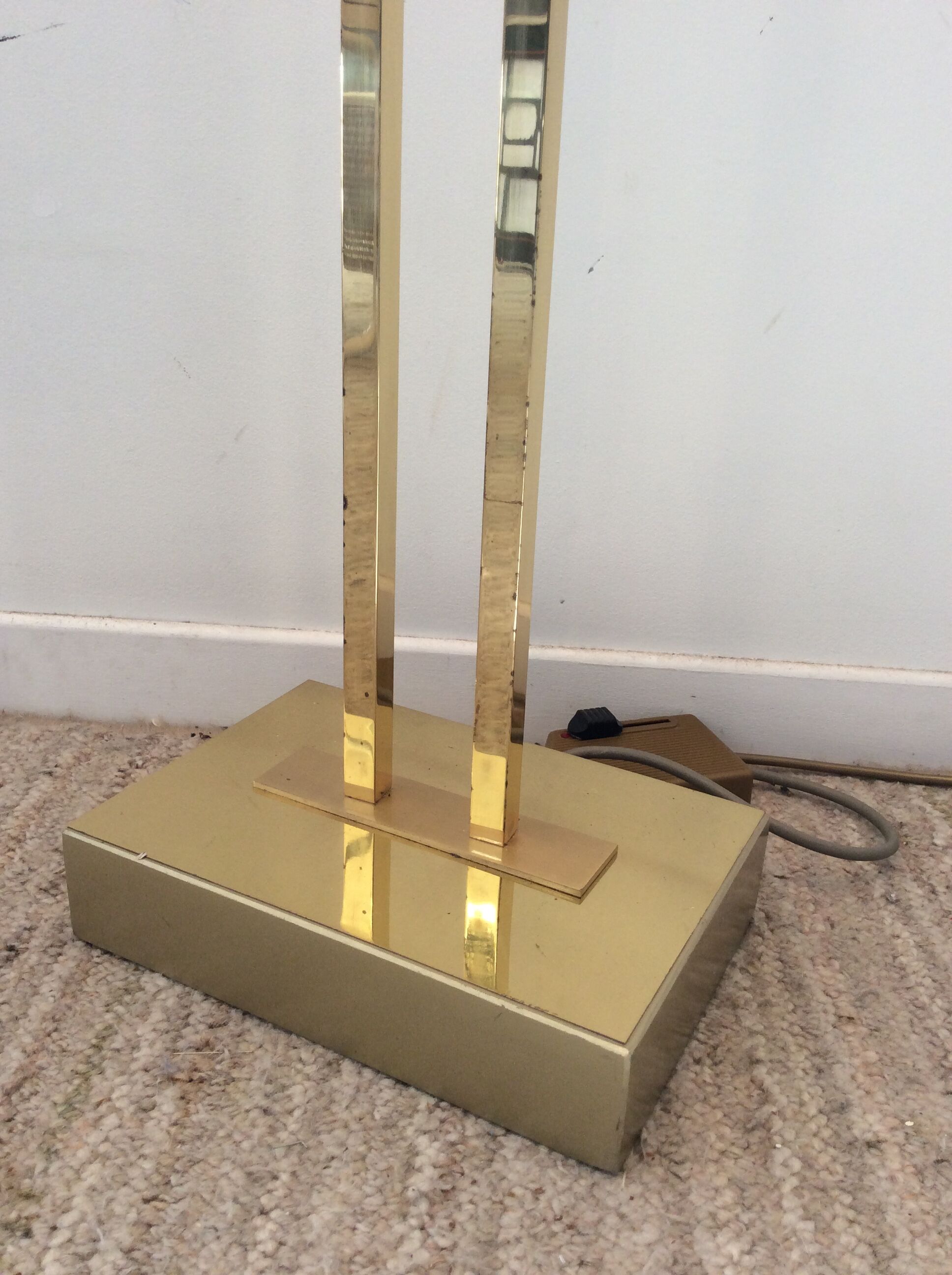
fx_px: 1177
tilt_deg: -22.4
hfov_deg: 44.1
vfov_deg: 56.9
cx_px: 476
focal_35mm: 32
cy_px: 638
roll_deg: -3.3
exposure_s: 1/50
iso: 50
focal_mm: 3.3
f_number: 2.4
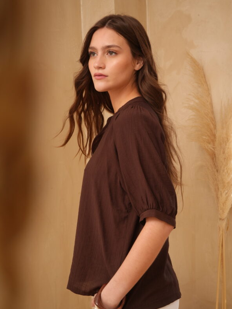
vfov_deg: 34.9
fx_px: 492
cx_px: 118
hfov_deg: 26.6
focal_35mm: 55
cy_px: 160
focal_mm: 50
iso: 640
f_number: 14
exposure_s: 1/125
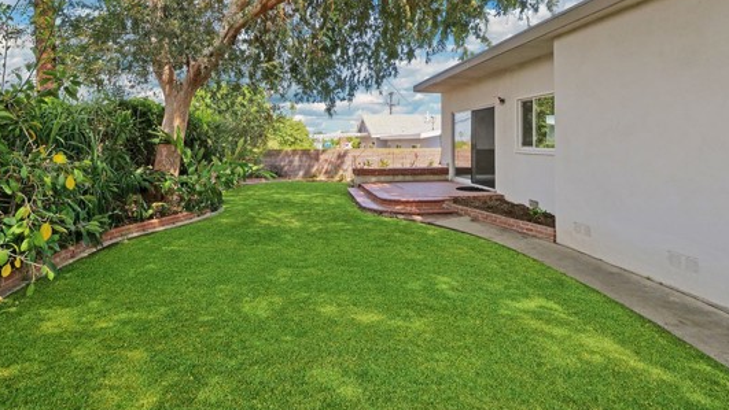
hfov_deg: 83.5
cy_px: 144
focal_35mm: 21
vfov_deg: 52.8
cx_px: 325
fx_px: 406
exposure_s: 1/80
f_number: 11
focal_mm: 8
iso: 200
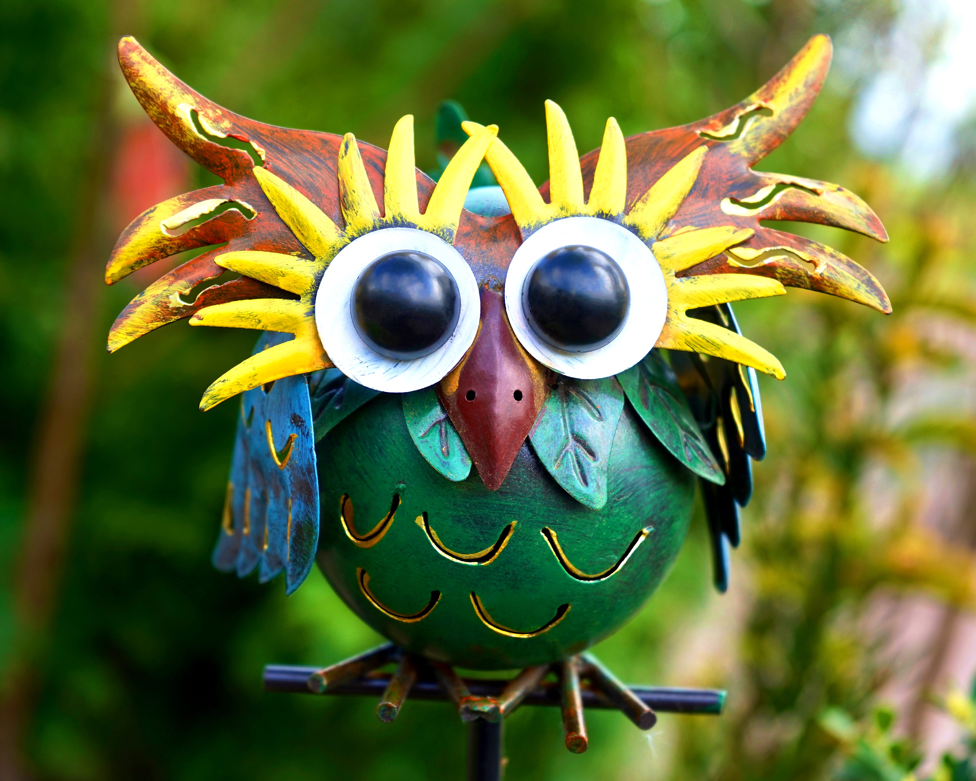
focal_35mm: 75
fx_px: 2166
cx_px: 473
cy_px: 388
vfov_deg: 20.4
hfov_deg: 25.4
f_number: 5.6
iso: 100
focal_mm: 66
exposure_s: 1/80
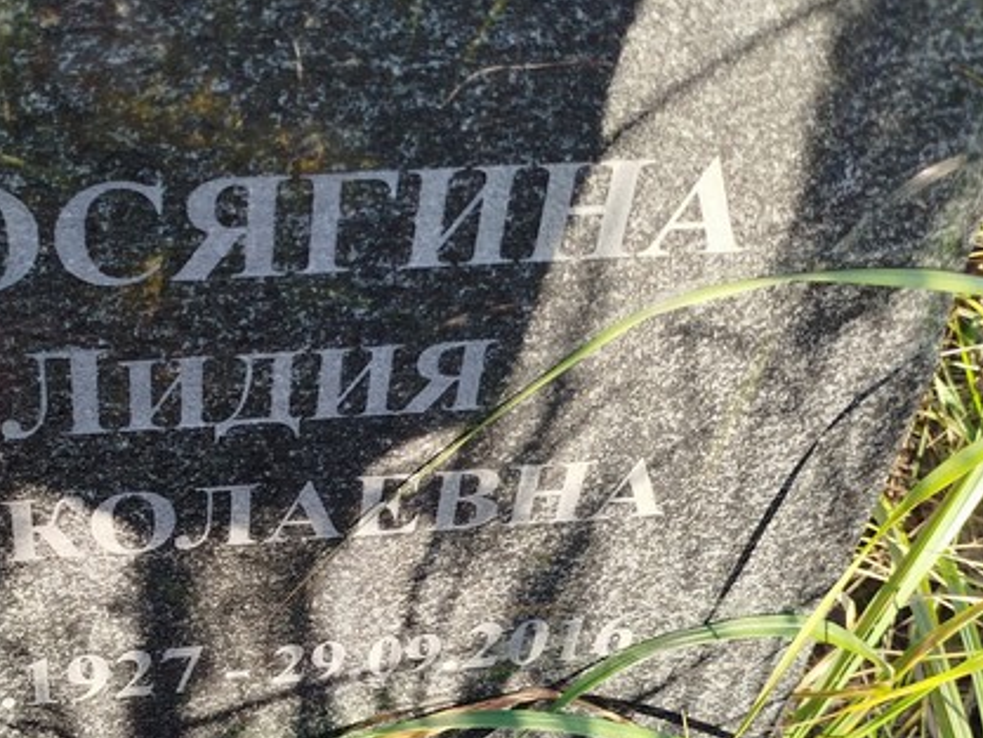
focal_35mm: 46
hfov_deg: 39.8
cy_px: 469
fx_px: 1307
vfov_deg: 31.4
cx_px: 212
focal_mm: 5.31
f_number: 1.7
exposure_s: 1/212
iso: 50
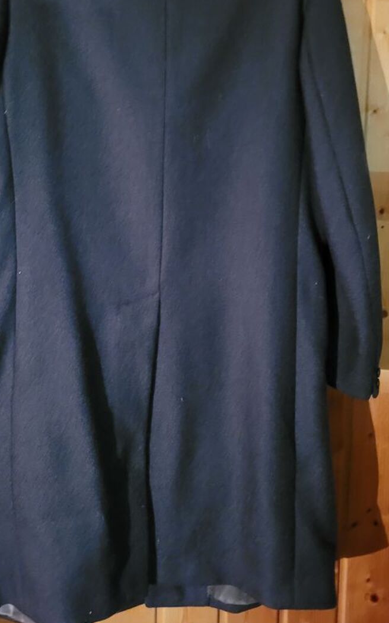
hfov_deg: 36.2
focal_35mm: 35
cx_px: 173
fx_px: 594
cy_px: 258
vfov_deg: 55.0
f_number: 1.8
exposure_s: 1/10
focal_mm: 5.4
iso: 1600
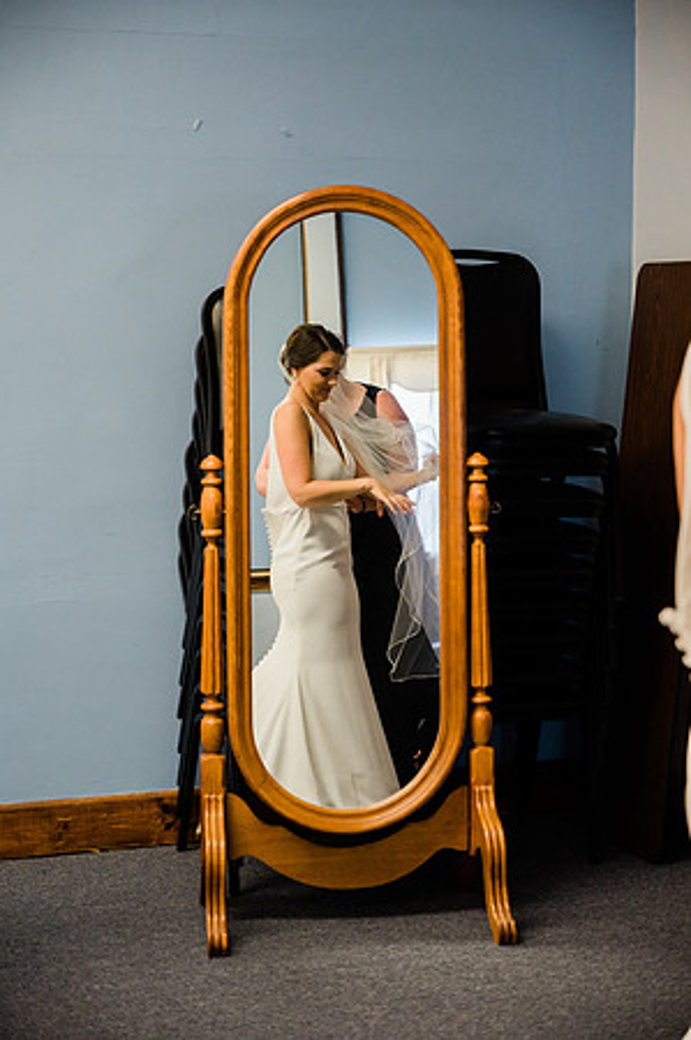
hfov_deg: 19.4
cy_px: 520
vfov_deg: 28.9
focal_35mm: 70
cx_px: 346
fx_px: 2020
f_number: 4
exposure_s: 1/250
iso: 1600
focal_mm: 70
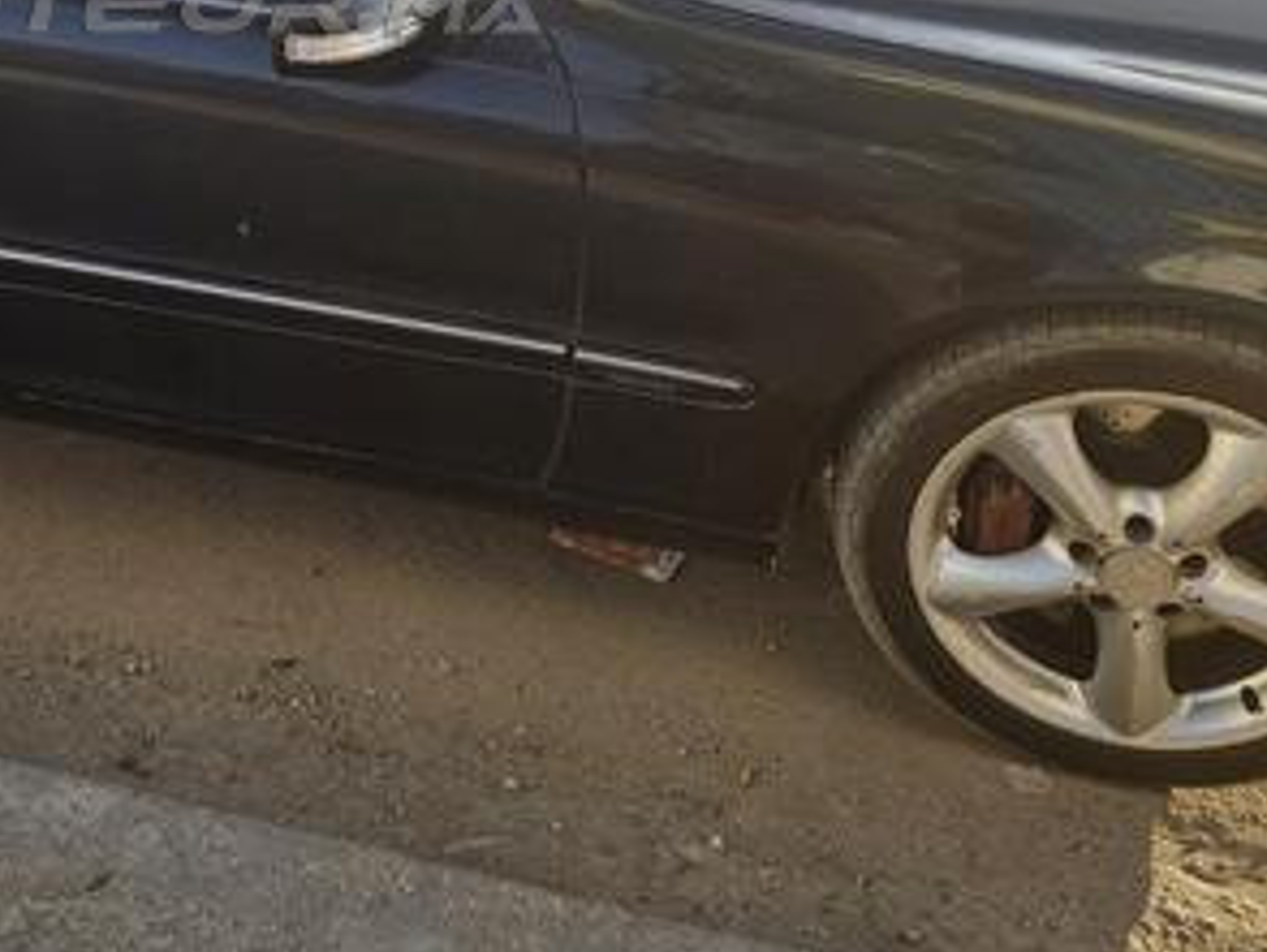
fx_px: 1868
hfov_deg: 35.5
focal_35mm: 51
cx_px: 159
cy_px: -54
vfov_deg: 26.7
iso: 32
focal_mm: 6.3
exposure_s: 1/719
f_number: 1.7
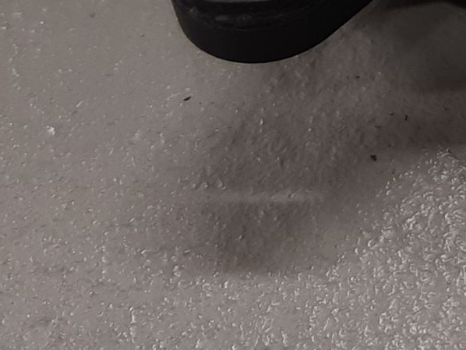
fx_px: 1199
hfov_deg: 19.0
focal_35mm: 89
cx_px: 719
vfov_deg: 15.6
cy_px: -141
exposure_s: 1/50
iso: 40
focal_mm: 3.93
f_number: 1.7
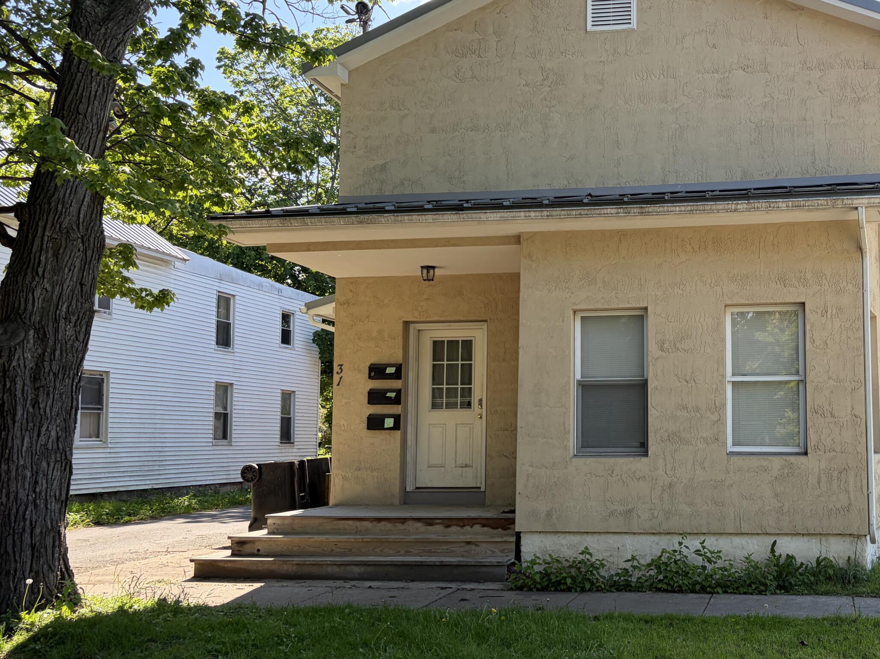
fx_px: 966
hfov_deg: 47.6
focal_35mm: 38
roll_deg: +1.1
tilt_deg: +6.0
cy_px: 358
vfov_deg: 37.7
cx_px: 629
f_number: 1.6
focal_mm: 5.96
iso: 64
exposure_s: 1/773
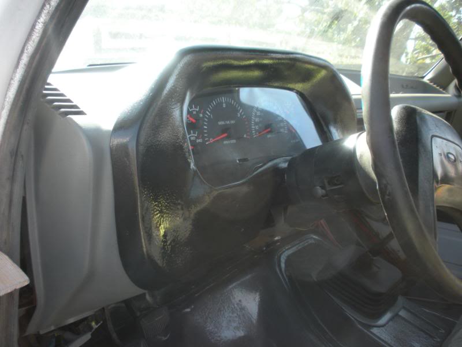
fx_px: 467
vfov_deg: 40.7
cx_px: 231
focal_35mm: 35
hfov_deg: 52.6
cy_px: 174
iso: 83
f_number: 3.5
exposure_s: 1/87
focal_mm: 6.3
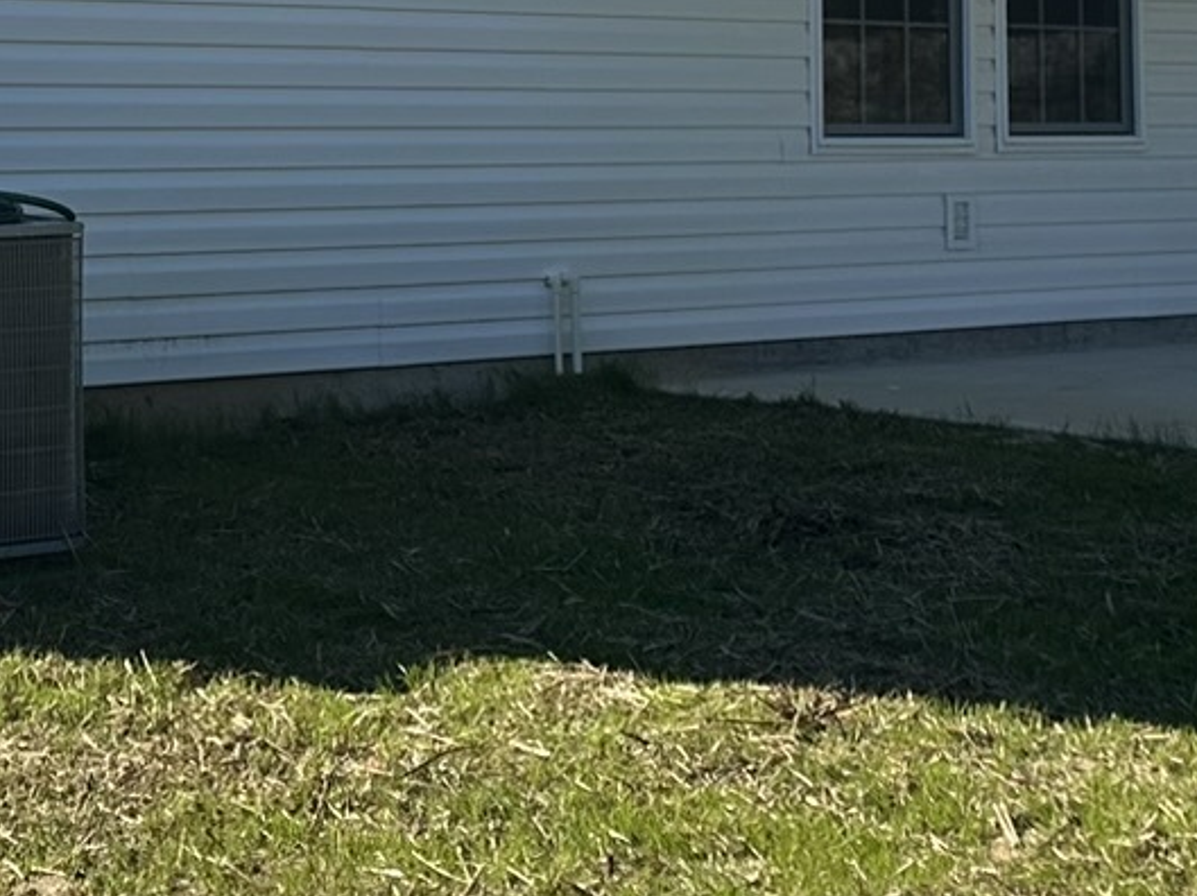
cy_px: -27
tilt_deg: +3.0
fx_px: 3214
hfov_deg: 21.0
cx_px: 360
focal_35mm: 93
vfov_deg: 15.5
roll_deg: -0.1
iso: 80
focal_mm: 6.86
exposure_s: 1/3356
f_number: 1.78
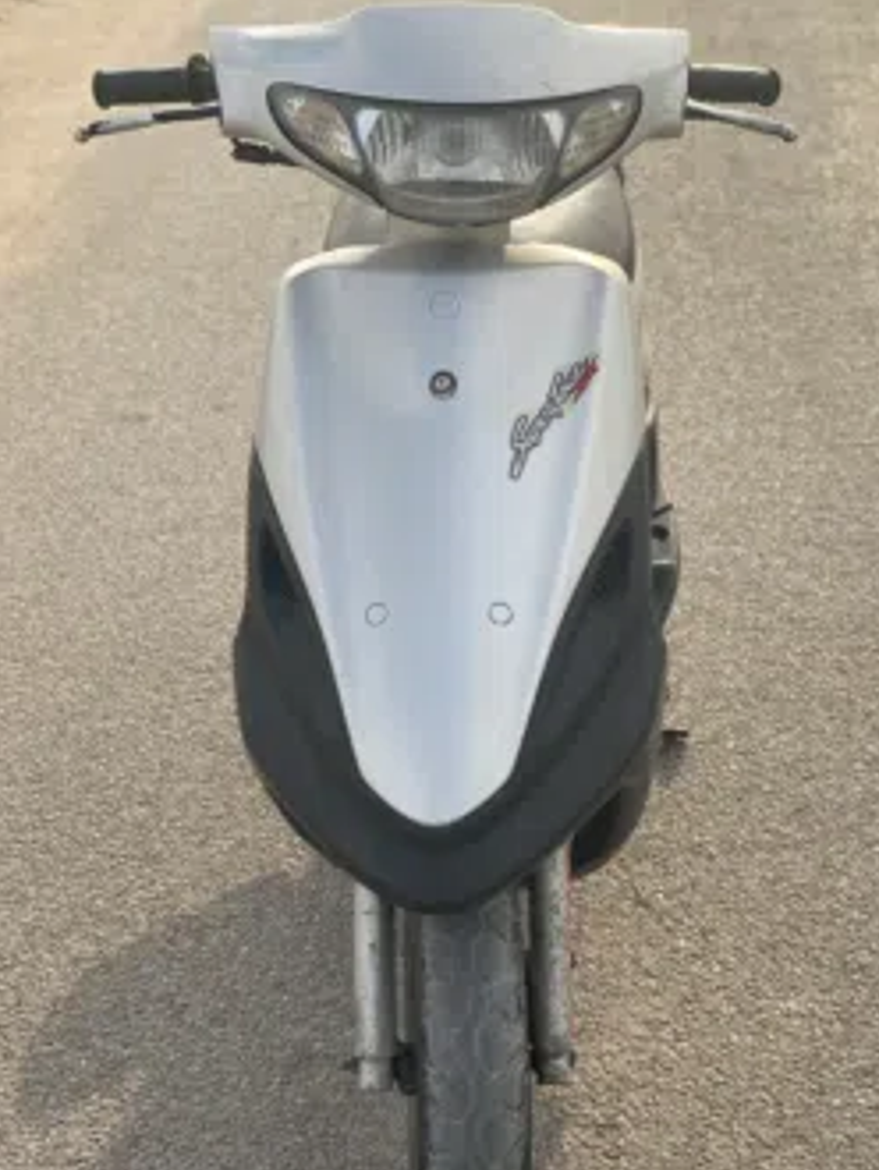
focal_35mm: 63
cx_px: 471
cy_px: 674
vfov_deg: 30.7
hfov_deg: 23.3
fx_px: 2130
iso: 20
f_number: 2
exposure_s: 1/639
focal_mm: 6
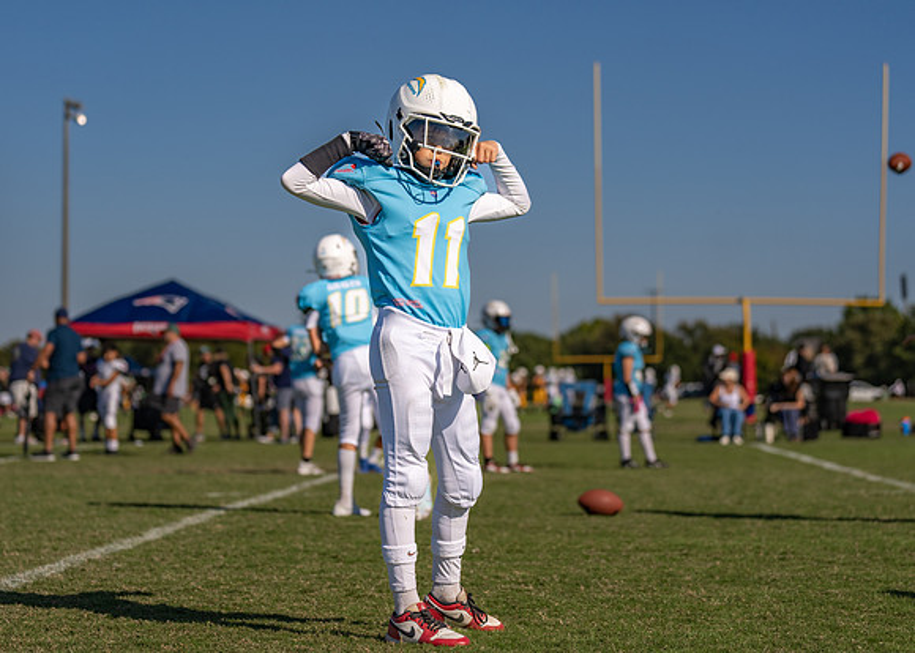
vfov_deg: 16.1
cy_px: 271
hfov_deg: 22.5
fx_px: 2303
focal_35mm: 89
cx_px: 426
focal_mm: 70
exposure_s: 1/5000
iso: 100
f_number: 2.8
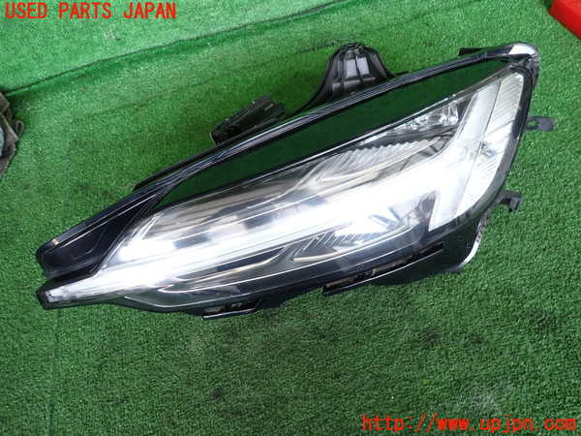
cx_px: 290
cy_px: 218
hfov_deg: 69.4
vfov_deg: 54.9
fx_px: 420
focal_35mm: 25
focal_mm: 4.5
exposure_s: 1/50
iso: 200
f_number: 2
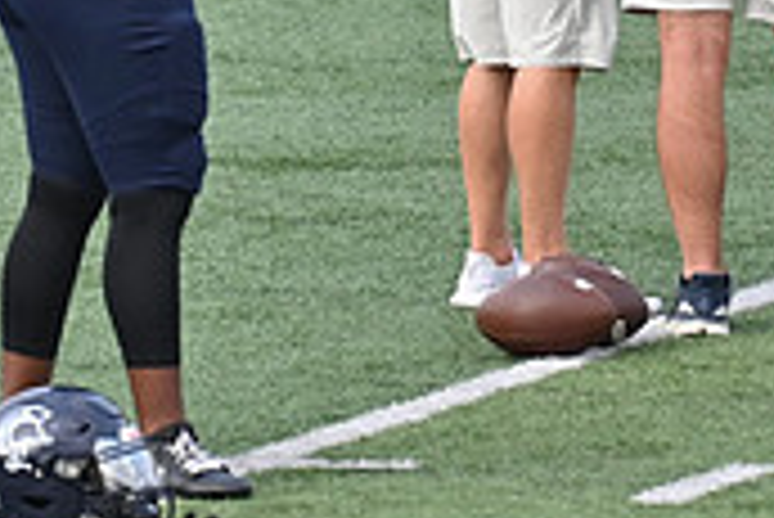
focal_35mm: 1010
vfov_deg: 1.4
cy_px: -309
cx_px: 162
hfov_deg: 2.0
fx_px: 21733
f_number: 3.5
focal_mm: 200
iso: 400
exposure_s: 1/2000
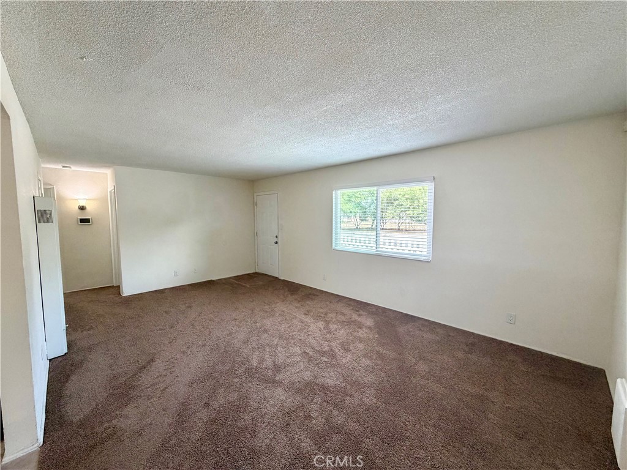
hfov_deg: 102.1
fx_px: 254
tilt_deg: -4.5
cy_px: 235
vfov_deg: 85.7
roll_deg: +0.3
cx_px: 314
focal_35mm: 14
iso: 320
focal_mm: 2.22
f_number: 2.2
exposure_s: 1/121
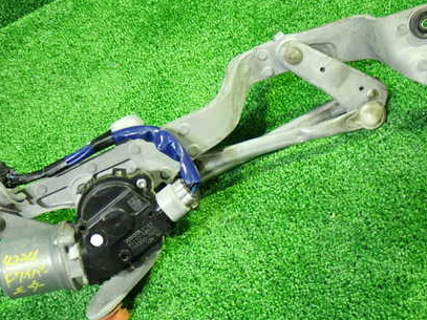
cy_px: 163
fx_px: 691
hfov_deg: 34.3
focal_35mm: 56
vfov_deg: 26.1
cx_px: 178
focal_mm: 6.83
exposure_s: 1/25
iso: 800
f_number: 2.7
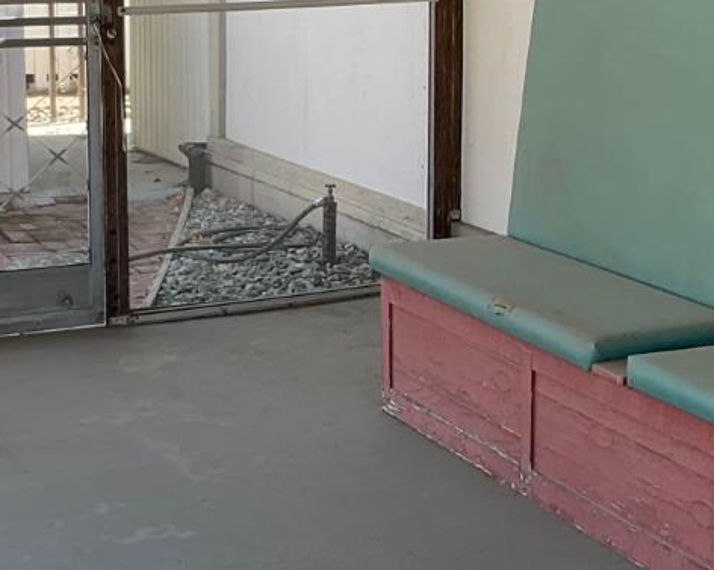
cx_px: 392
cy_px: 175
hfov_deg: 21.3
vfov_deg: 17.0
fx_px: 1901
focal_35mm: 90
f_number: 1.8
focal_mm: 3
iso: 16
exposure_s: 1/154
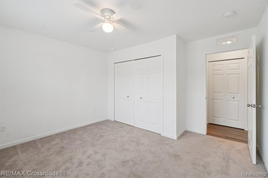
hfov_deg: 100.4
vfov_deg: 77.3
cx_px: 134
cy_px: 89
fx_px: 112
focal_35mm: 15
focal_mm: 10
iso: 400
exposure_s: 1/15
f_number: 8
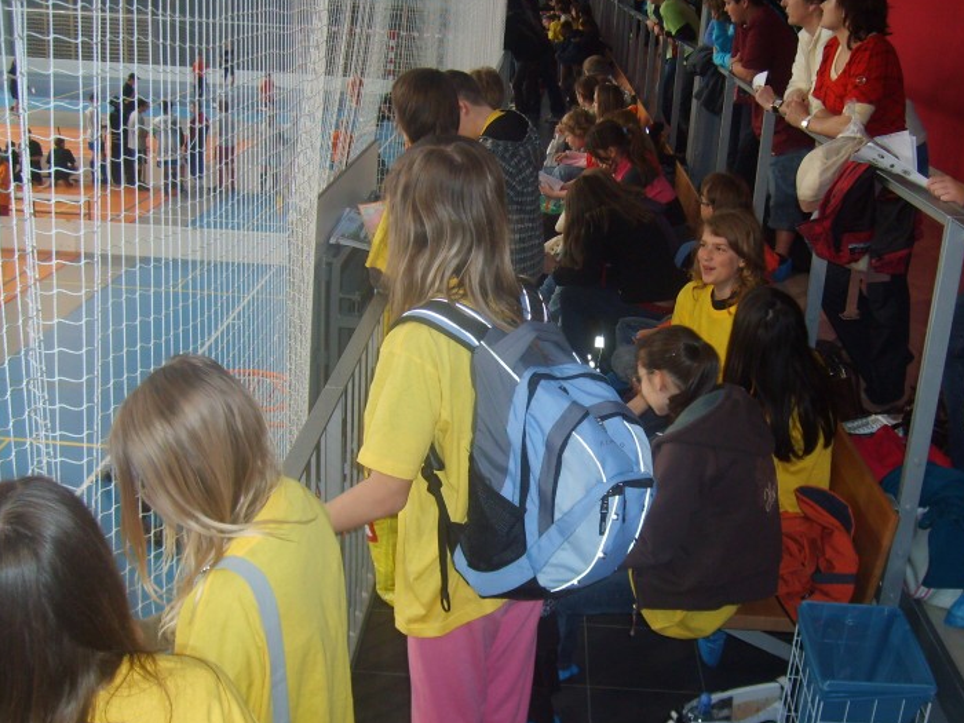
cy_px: 394
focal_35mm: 40
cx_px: 540
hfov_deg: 46.7
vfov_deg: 35.9
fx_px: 1114
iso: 100
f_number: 2.8
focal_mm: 5.8
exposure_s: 1/45
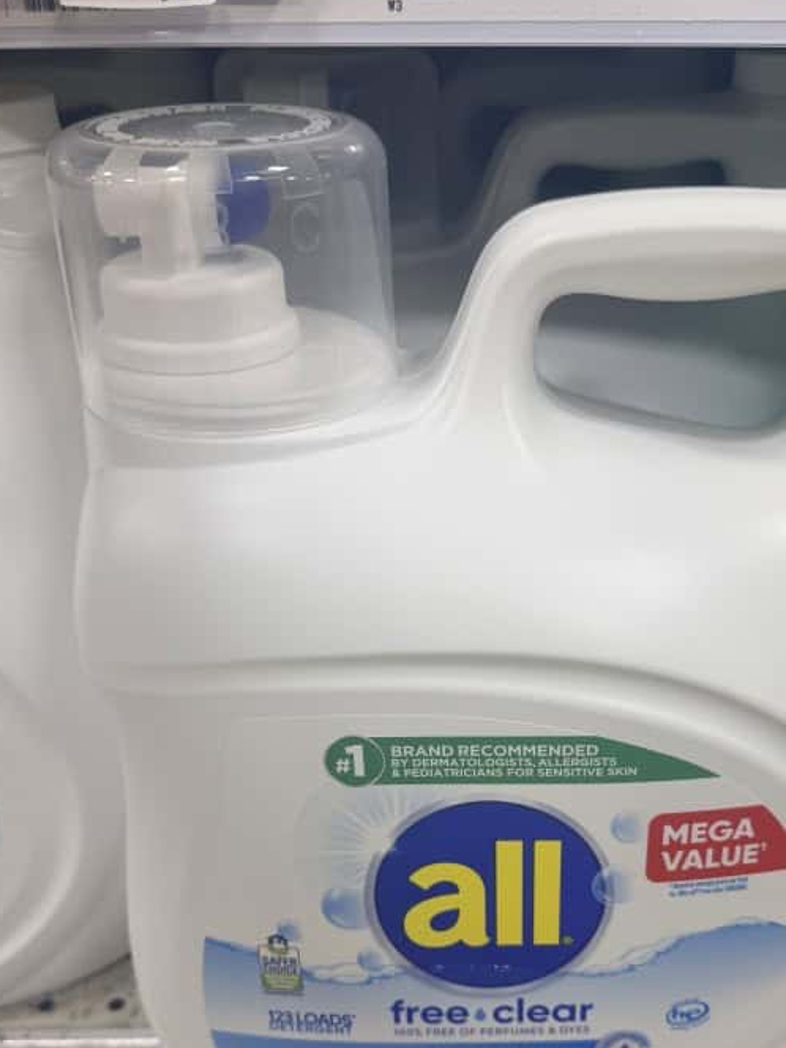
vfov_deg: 48.9
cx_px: 483
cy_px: 737
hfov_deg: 38.5
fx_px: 1120
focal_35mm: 37
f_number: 1.8
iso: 50
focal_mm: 6.8
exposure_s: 1/61
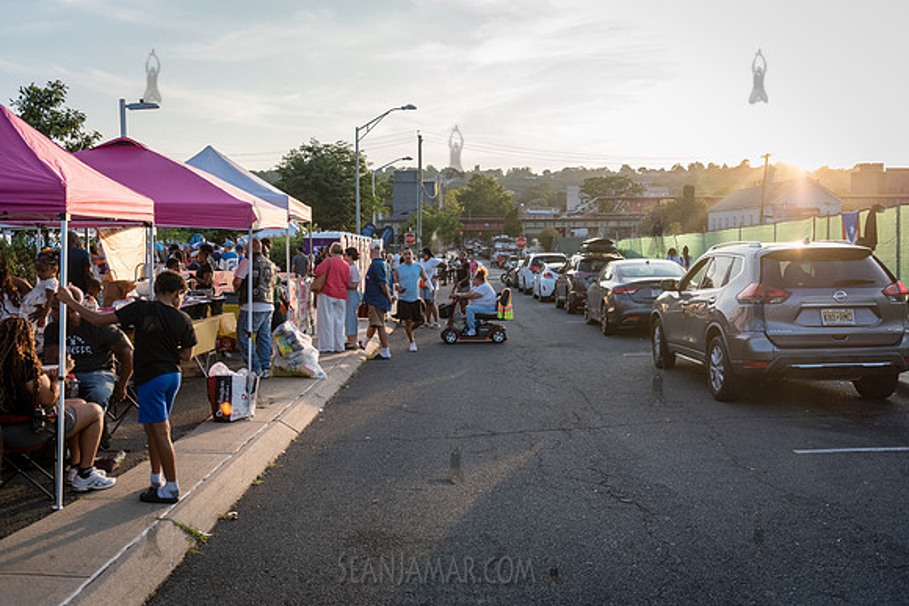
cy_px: 303
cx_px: 454
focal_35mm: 32
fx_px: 820
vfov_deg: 40.6
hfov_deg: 58.0
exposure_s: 1/3200
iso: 1000
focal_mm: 32
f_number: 3.5
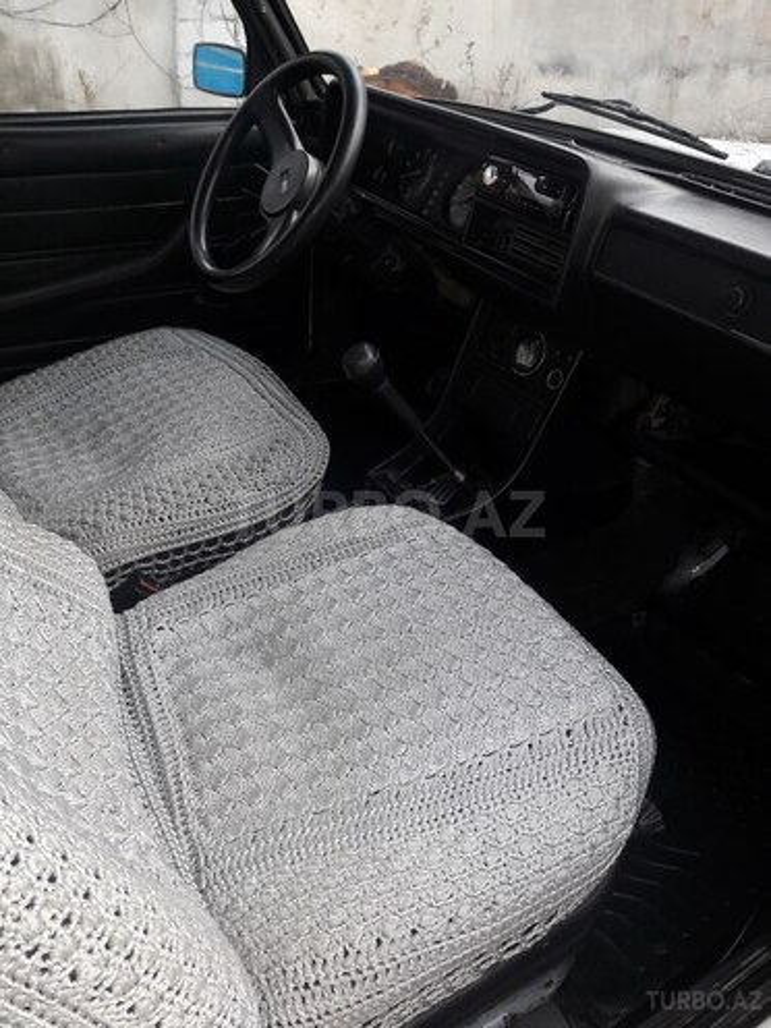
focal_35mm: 28
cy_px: 514
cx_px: 386
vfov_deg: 63.4
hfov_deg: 49.7
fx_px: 832
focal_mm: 3.7
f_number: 1.9
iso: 64
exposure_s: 1/100
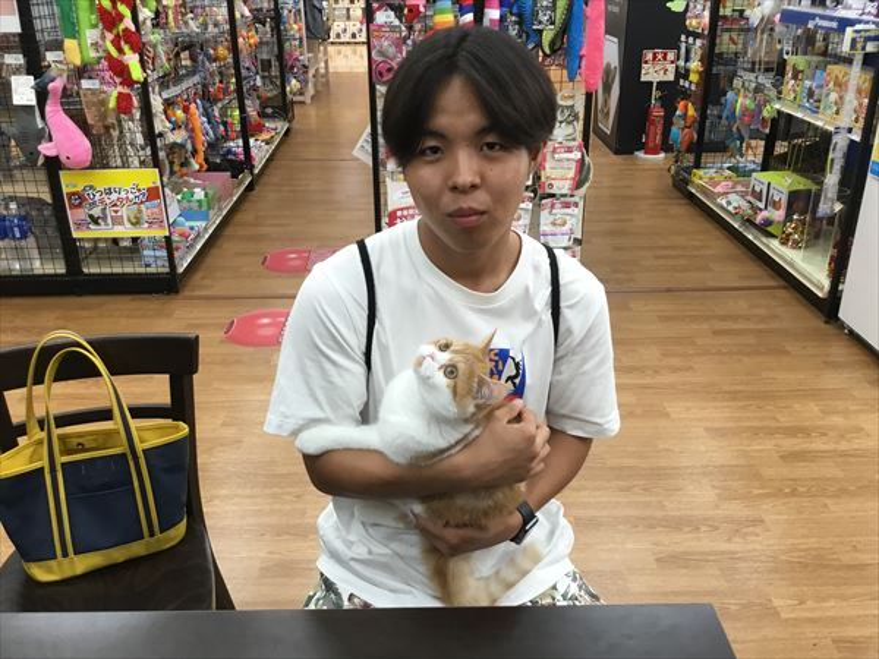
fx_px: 787
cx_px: 440
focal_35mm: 31
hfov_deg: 58.4
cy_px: 330
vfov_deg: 45.4
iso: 80
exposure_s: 1/33
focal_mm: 3.3
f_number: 2.4
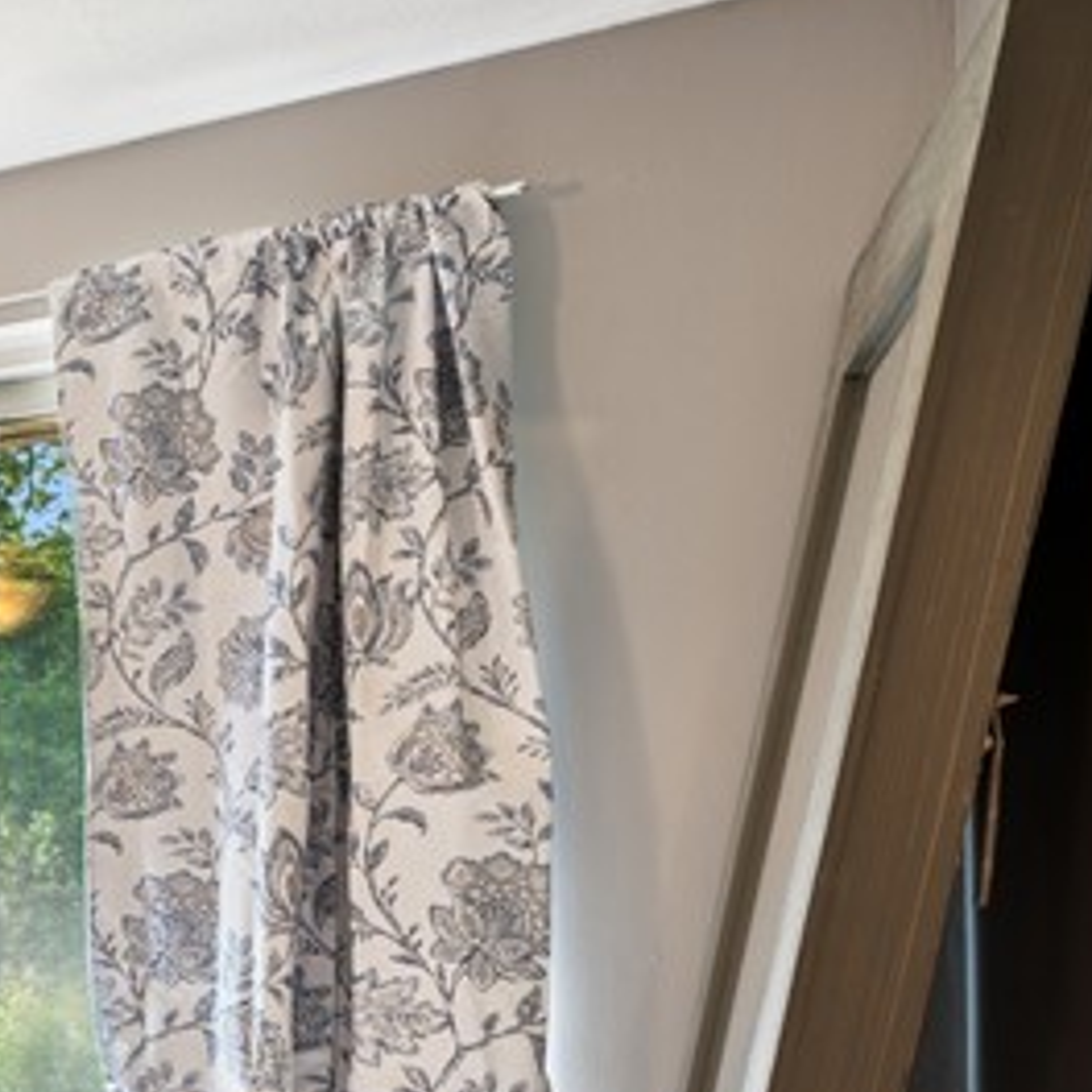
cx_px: -945
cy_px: 864
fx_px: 1749
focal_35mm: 49
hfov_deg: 21.0
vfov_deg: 33.7
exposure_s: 1/2.5
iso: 50
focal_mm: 14
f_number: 11
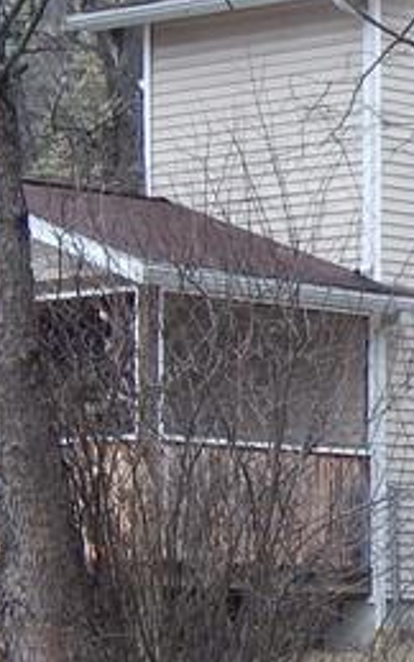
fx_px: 3627
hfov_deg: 6.3
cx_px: 905
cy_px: 626
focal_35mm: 201
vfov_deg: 10.4
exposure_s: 1/60
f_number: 3.7
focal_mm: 8.6
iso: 125
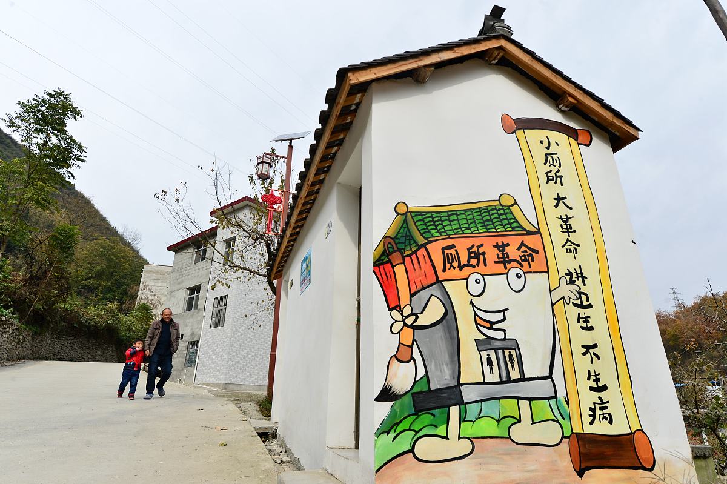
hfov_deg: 81.2
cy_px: 242
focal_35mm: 21
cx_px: 364
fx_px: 424
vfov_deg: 59.5
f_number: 8
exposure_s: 1/400
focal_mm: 21
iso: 250
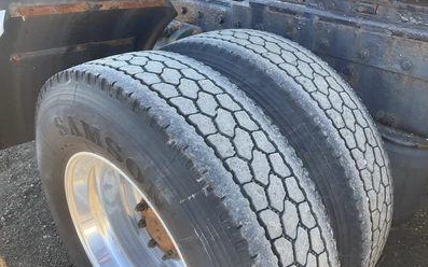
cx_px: 215
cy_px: 131
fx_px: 362
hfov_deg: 61.2
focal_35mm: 31
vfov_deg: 40.6
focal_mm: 3
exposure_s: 1/137
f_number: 1.8
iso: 25
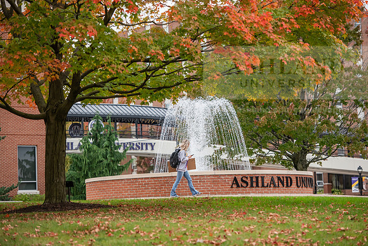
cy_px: 123
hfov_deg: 16.4
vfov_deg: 11.0
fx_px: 1278
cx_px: 184
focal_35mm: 125
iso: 320
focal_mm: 125
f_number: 3.5
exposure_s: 1/640
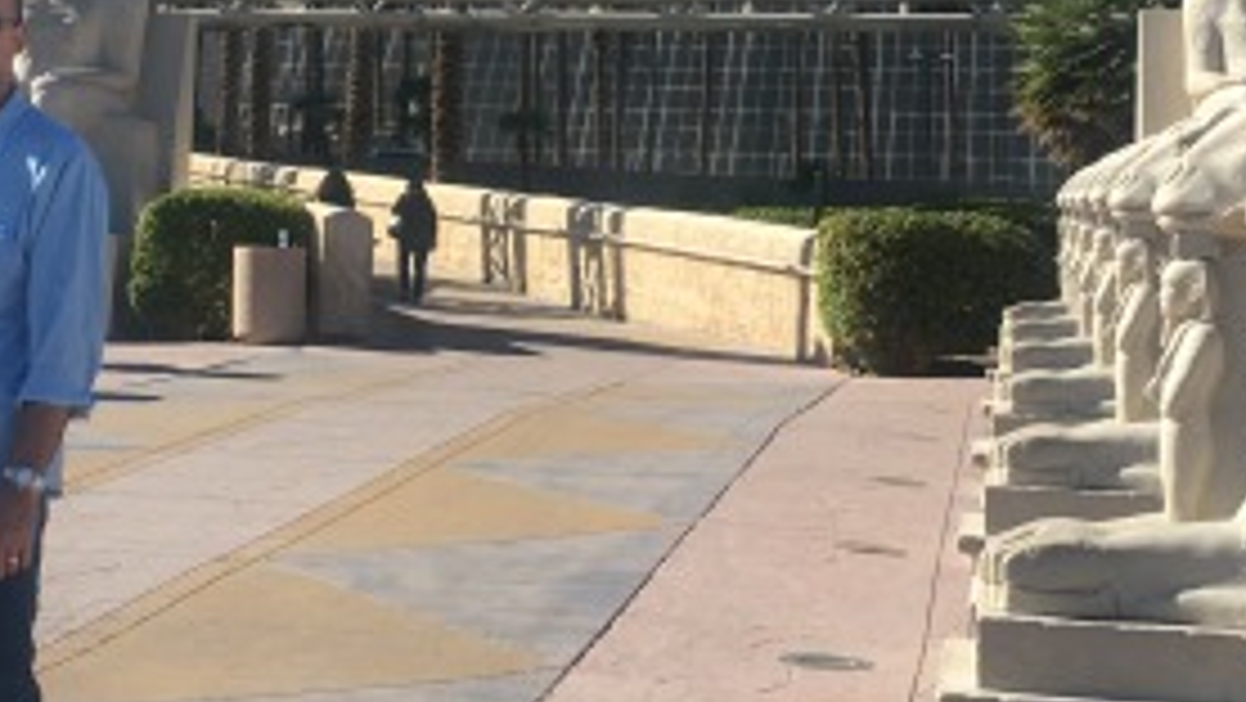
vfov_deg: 16.4
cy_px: 90
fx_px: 2413
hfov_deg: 28.8
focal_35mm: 73
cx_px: 445
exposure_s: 1/1083
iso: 25
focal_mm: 4.15
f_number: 2.2
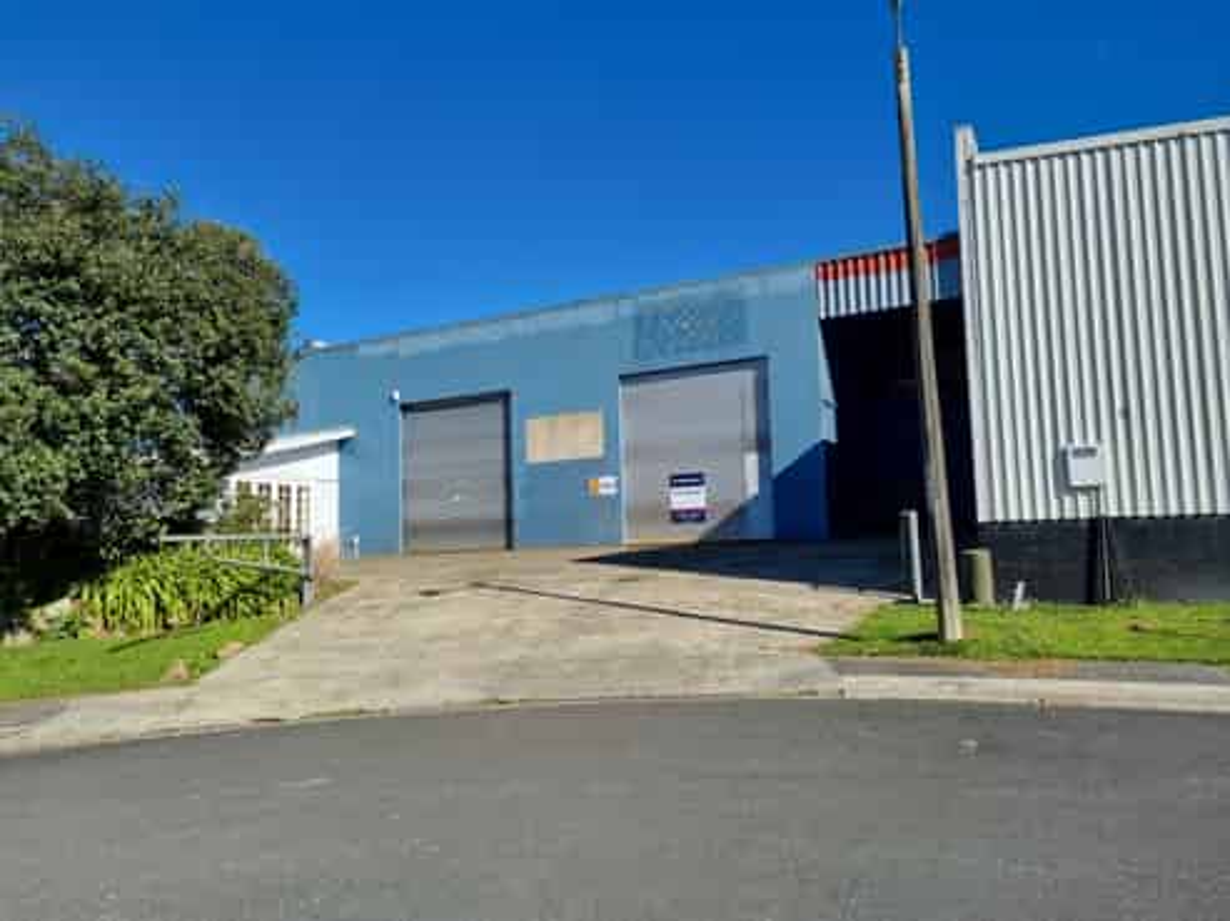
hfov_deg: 67.3
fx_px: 923
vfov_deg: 53.0
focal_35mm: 26
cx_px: 615
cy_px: 460
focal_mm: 5.4
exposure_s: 1/2568
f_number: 1.8
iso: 50
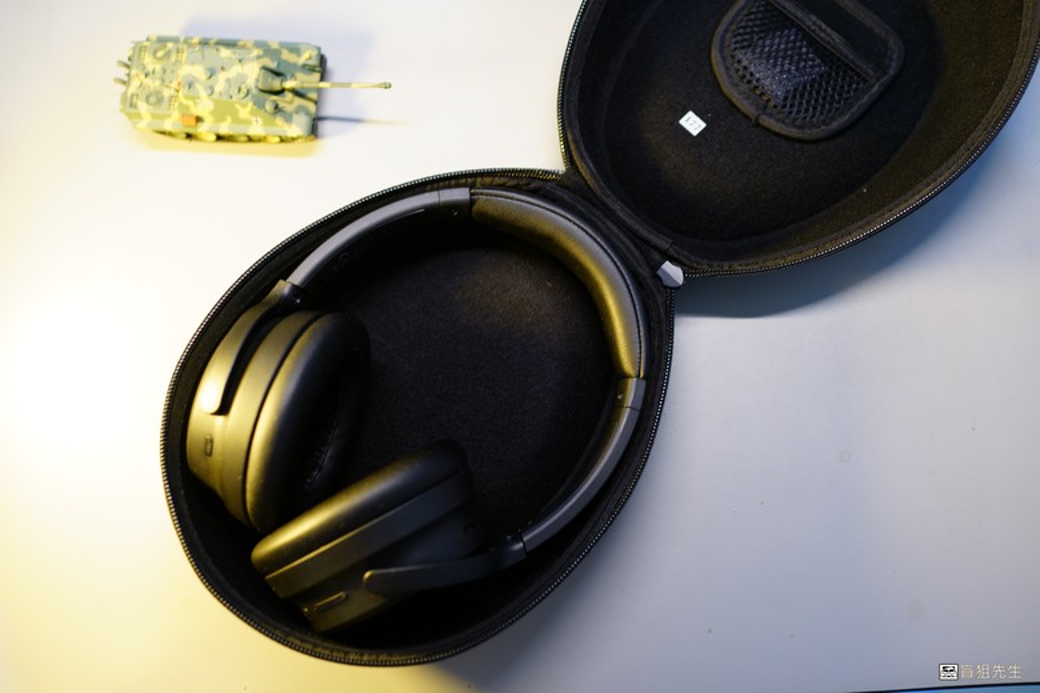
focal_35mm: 35
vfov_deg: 37.9
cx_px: 520
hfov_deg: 54.4
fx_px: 1011
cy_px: 346
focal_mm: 35
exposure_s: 1/40
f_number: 2.5
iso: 400
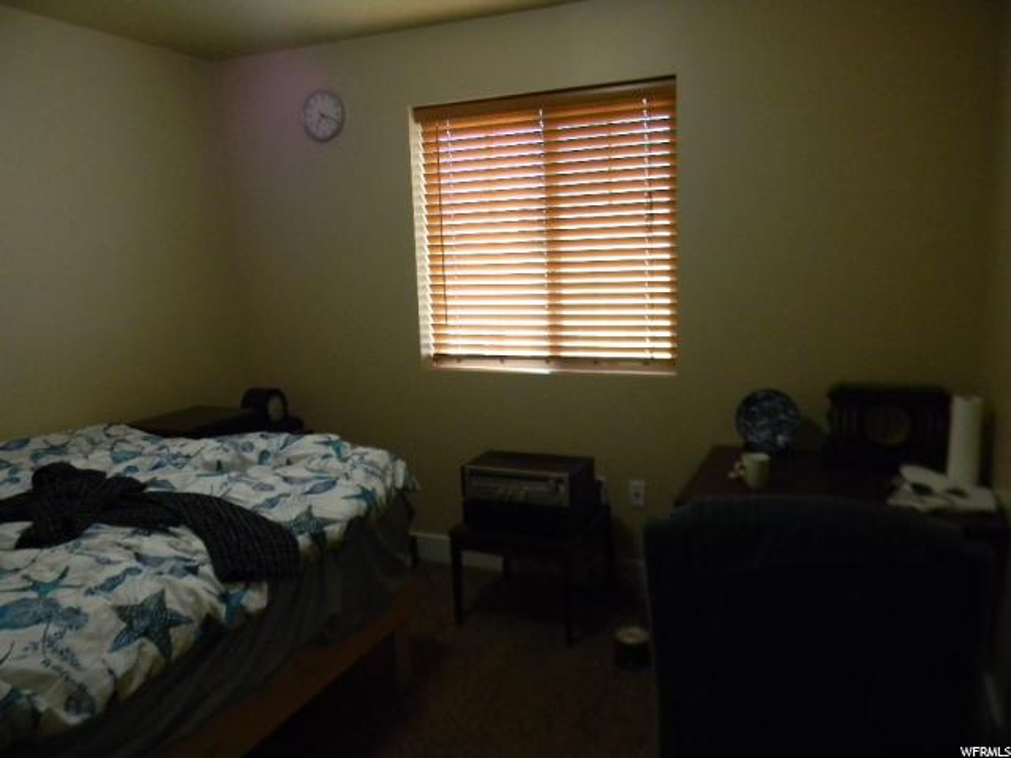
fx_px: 818
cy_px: 379
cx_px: 506
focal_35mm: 28
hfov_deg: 63.4
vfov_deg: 49.7
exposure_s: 1/23
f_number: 3.5
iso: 400
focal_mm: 5
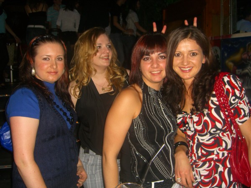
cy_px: 94
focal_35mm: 38
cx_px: 126
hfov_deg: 49.0
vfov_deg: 37.7
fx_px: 276
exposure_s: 1/60
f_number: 2.8
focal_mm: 7.9
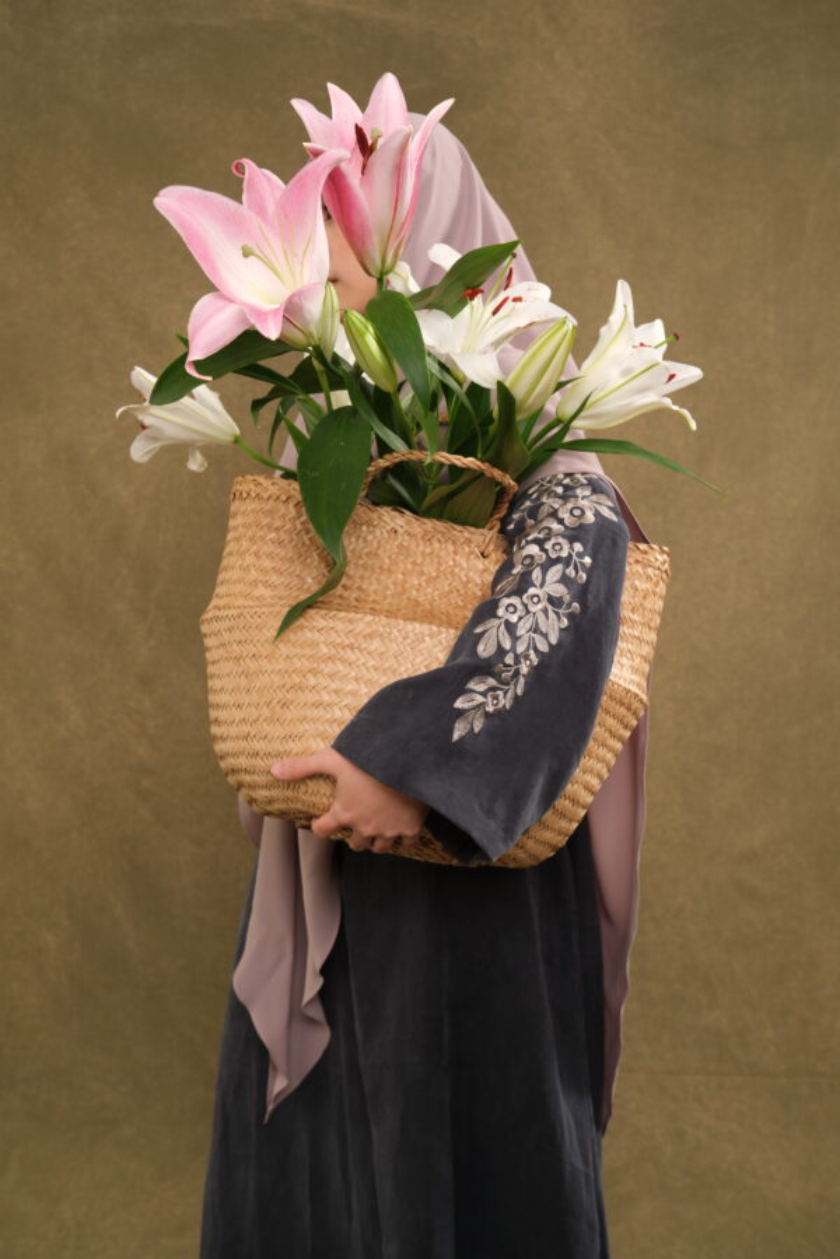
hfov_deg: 37.9
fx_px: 1225
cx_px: 420
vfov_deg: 54.4
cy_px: 630
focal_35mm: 35
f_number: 4.5
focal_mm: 23
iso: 250
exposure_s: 1/125
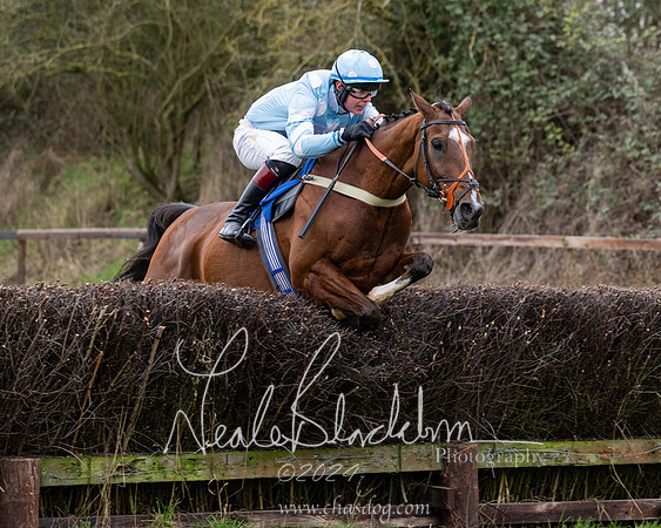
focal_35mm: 220
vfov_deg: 7.0
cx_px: 431
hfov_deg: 8.8
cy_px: 311
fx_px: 4298
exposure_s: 1/1250
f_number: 4
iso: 800
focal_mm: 135
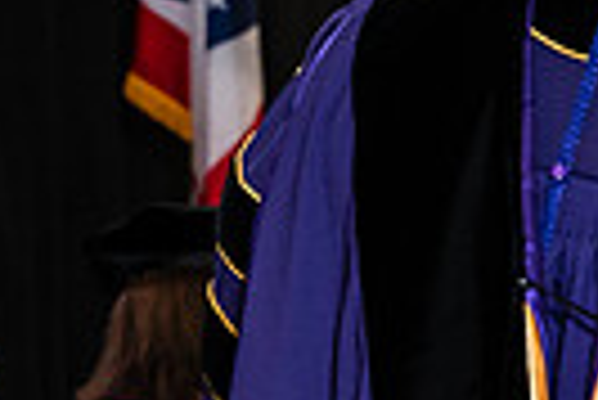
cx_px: 805
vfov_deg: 4.5
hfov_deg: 6.7
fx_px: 5072
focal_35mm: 305
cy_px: 308
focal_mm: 70
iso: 1250
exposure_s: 1/200
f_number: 4.5
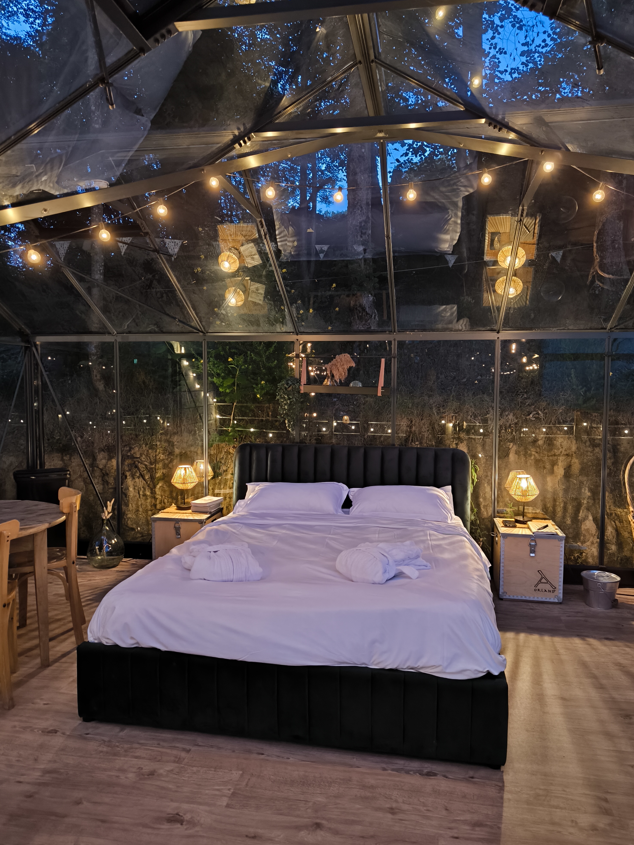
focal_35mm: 25
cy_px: 422
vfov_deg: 69.4
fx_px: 611
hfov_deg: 54.9
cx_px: 319
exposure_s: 1/25
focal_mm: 6.92
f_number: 1.9
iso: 1000
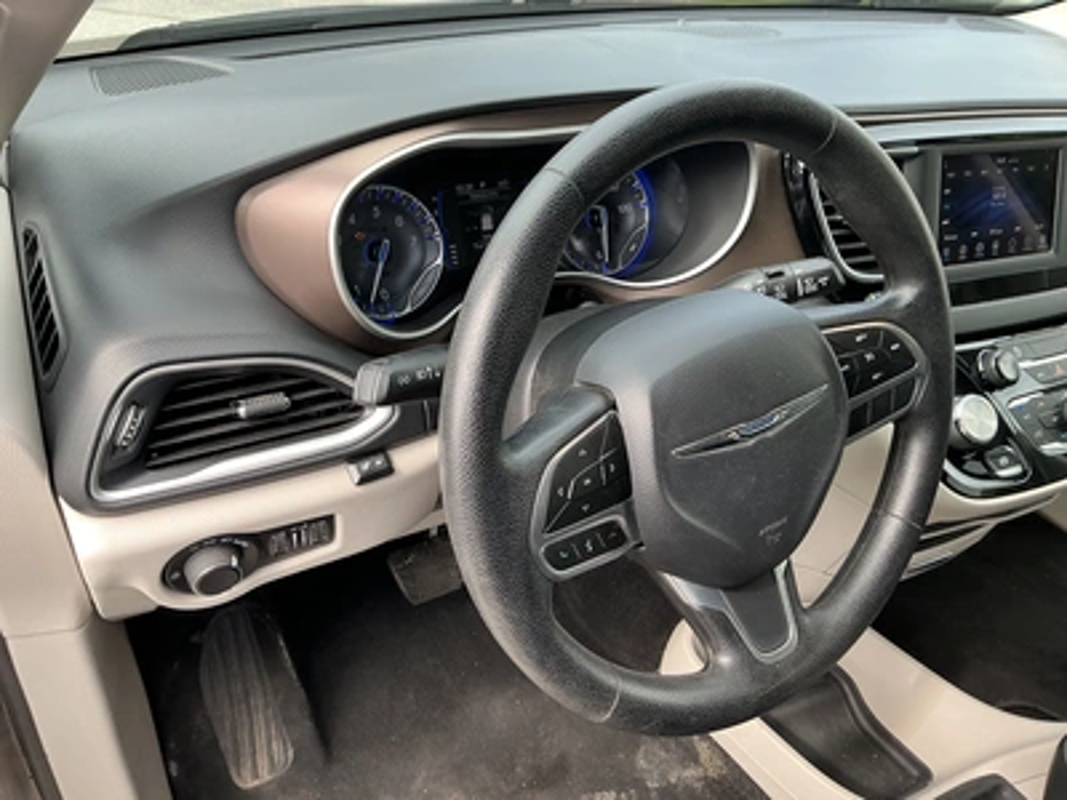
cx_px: 534
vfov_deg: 49.7
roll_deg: -4.1
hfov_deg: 63.4
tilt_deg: -34.7
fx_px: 863
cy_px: 400
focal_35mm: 28
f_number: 1.8
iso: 25
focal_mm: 3
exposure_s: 1/122
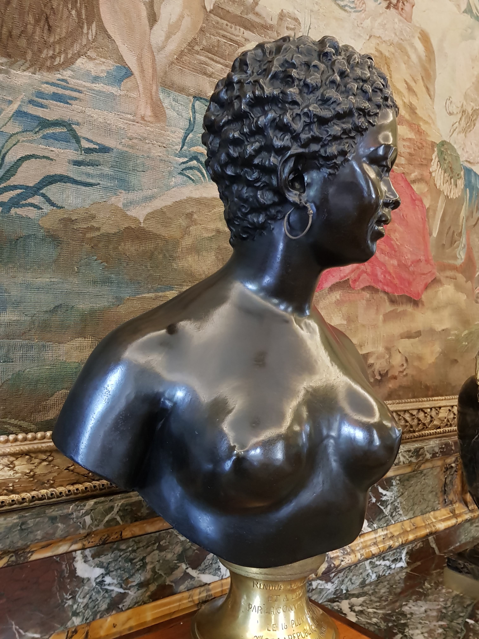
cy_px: 320
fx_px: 480
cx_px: 240
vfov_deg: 67.3
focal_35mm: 26
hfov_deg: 53.1
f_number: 1.7
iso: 250
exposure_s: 1/10
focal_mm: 4.2
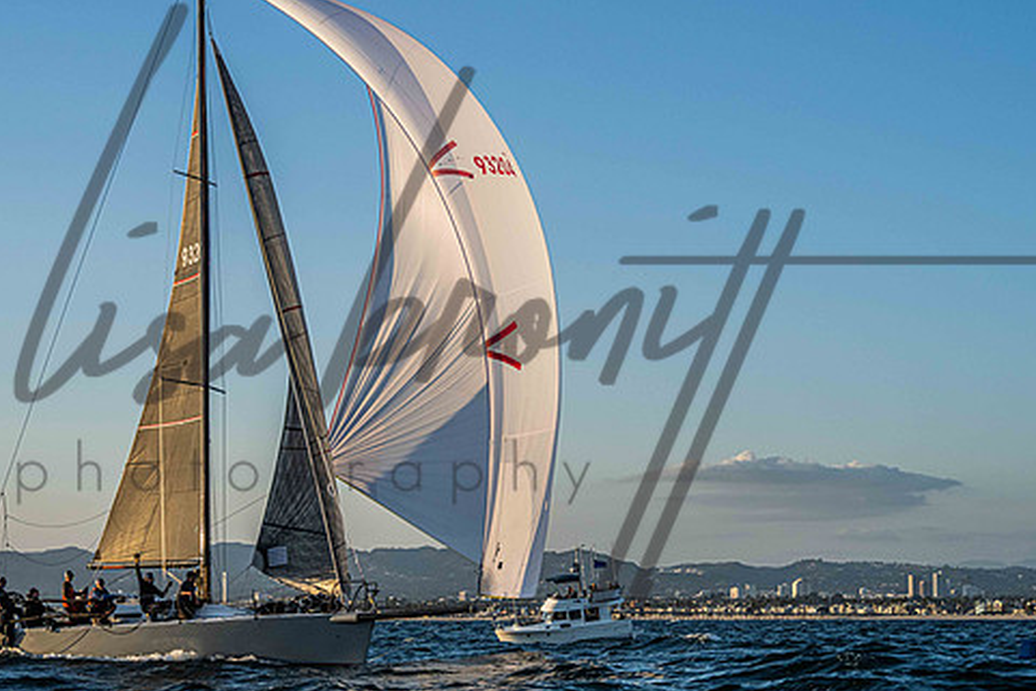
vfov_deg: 17.7
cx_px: 544
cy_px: 333
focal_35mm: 77
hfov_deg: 26.3
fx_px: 2216
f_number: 8
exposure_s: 1/1250
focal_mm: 58
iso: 640
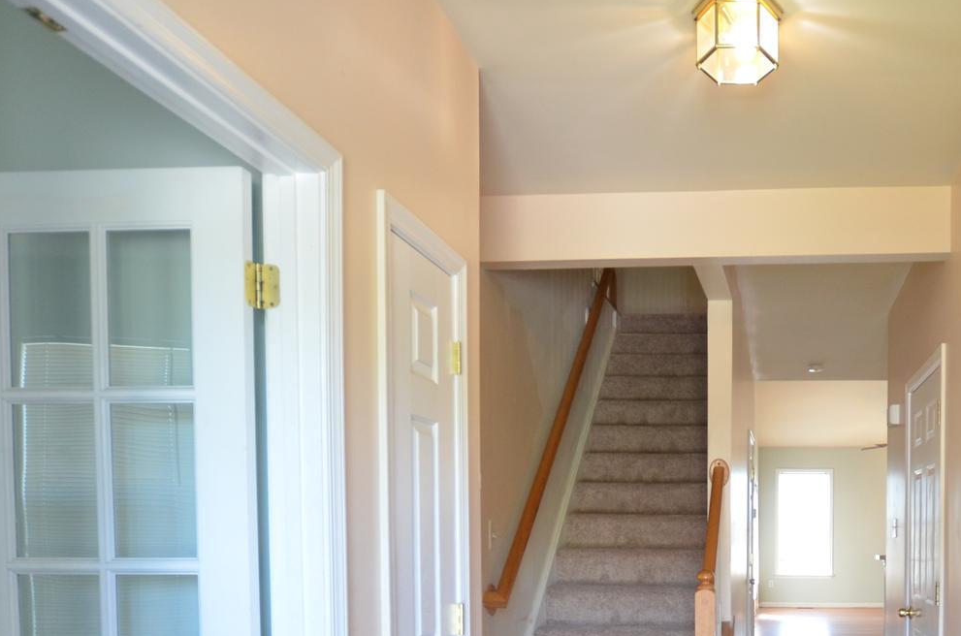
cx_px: 741
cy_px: 575
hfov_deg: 56.8
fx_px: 826
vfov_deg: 39.1
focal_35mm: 31
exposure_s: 1/60
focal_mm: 10
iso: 640
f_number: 4
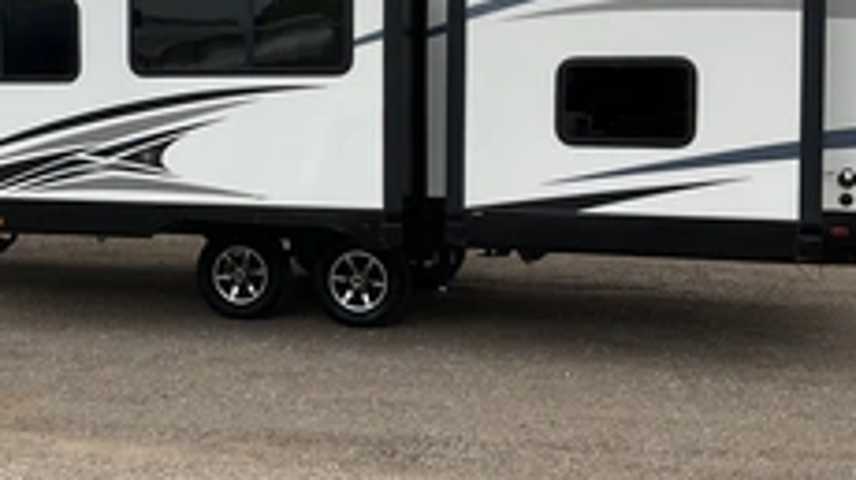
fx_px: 1248
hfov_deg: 37.4
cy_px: 123
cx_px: 268
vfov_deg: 21.6
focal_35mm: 55
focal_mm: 3
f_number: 1.8
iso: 25
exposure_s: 1/1015
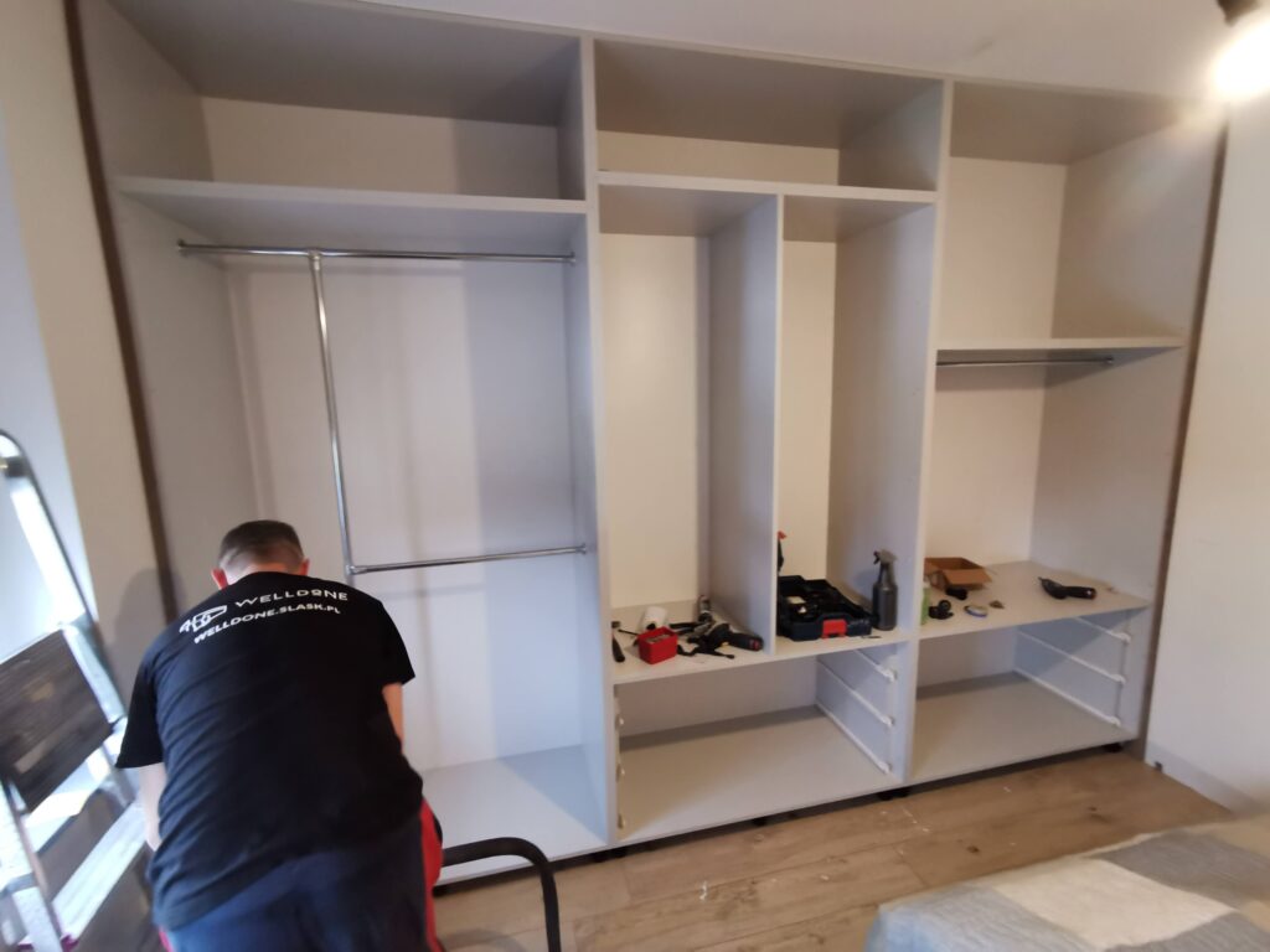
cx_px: 635
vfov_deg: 78.1
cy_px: 476
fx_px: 587
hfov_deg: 94.5
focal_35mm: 16
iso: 500
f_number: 2.2
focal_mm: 2.35
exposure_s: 1/25
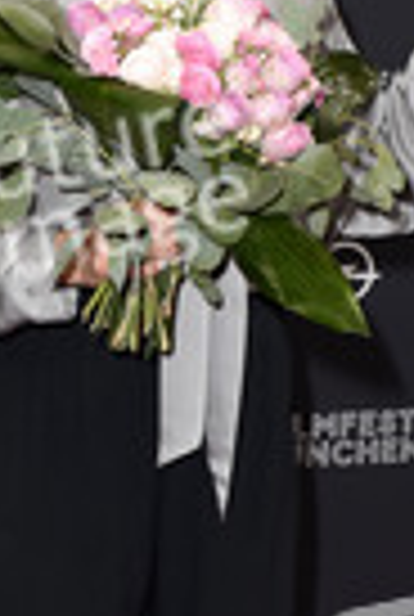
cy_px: 432
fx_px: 2248
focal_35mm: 131
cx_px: 148
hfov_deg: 10.5
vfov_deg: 15.6
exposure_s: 1/125
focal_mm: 30
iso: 250
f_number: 6.3
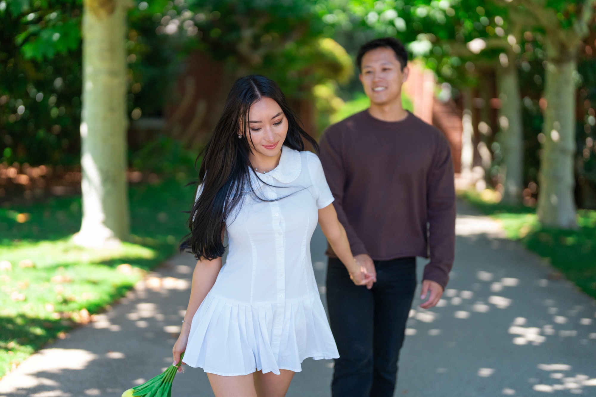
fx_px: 828
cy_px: 198
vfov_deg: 27.0
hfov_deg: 39.6
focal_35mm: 50
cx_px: 298
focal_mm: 50
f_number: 1.2
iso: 1600
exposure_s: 1/1250
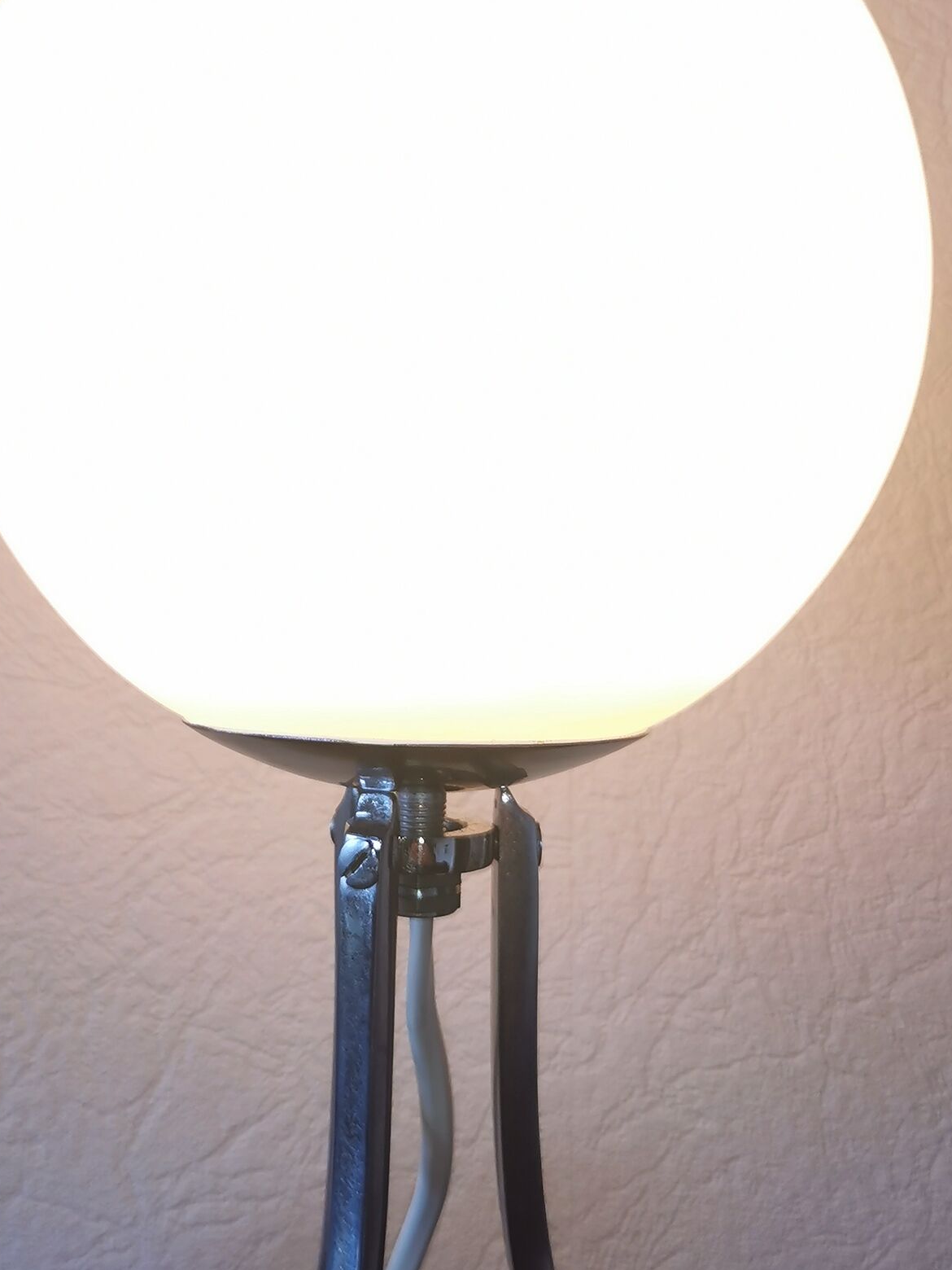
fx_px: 1833
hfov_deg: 29.0
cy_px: 485
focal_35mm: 50
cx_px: 364
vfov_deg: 38.0
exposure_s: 1/100
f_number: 1.8
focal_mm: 5.58
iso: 64
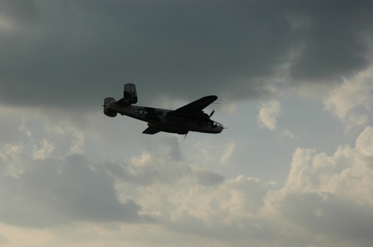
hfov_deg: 19.5
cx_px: 186
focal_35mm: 105
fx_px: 1086
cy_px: 124
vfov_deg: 13.0
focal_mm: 70
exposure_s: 1/640
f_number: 13
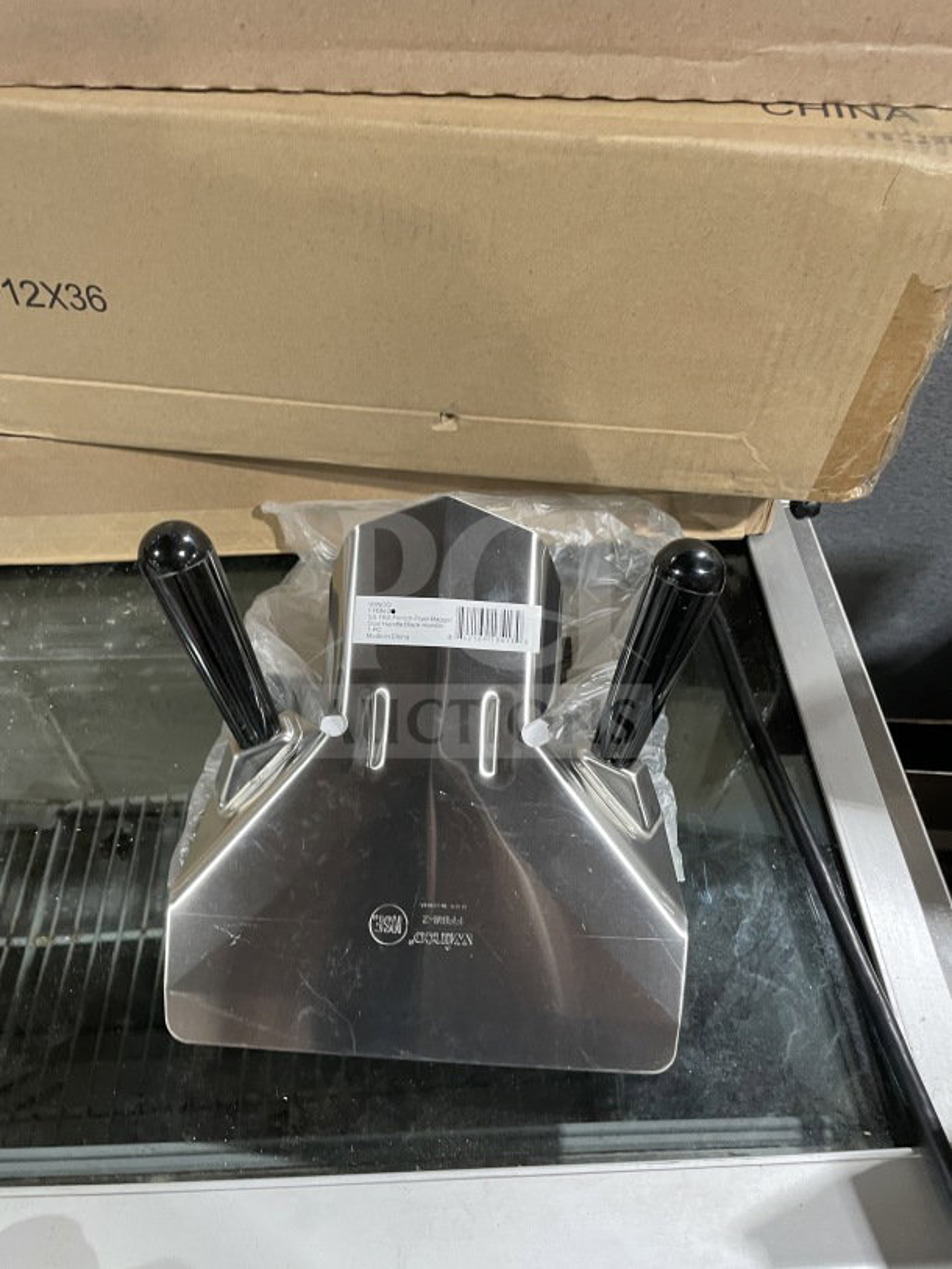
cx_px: 476
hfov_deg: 53.1
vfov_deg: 67.3
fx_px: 953
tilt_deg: -51.0
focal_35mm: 26
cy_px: 634
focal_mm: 4.2
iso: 320
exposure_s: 1/60
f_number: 1.6
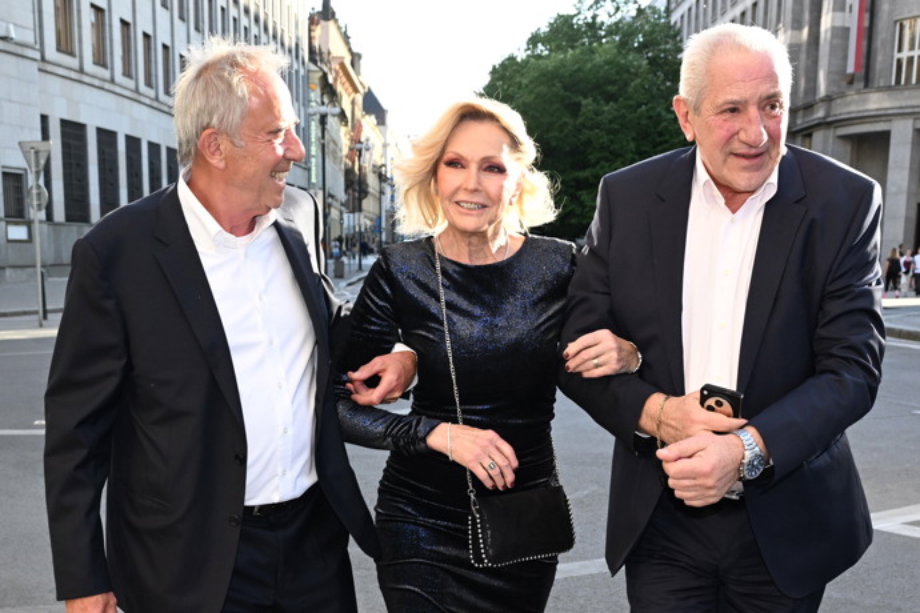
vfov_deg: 46.4
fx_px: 715
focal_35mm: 28
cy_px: 306
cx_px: 460
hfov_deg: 65.5
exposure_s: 1/400
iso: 640
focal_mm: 28
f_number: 5.6
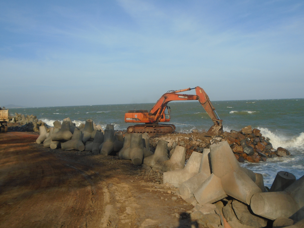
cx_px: 152
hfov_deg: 51.4
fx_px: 316
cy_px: 114
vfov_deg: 39.7
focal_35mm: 36
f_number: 9.5
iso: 100
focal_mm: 6.4
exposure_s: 1/250
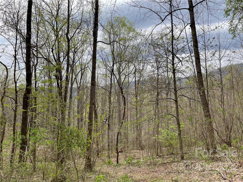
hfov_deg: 67.3
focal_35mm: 26
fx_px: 183
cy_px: 91
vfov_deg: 53.1
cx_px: 122
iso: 32
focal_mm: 4.2
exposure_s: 1/2398
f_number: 1.6
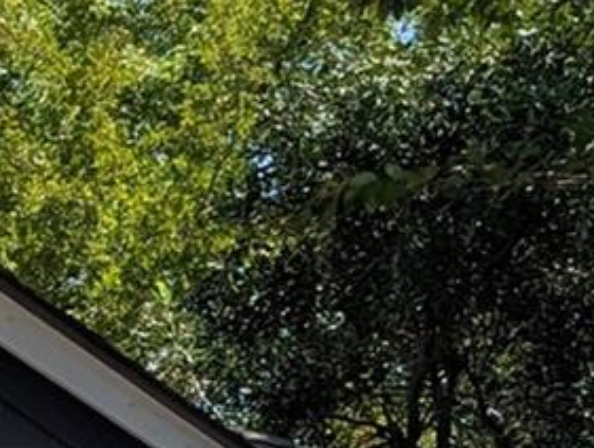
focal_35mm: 174
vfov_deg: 8.2
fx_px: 2992
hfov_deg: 9.1
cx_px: -1192
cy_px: 877
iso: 20
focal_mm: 6.9
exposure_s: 1/1011
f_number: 1.68
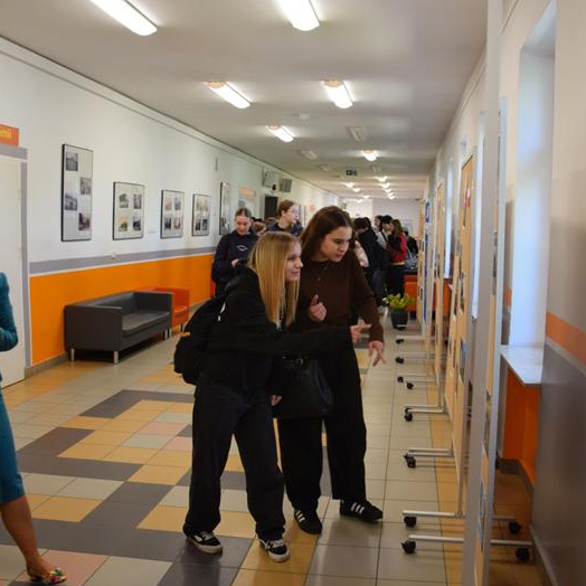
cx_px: 337
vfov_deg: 47.2
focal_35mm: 35
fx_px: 670
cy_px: 290
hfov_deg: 47.1
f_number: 4
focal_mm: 18
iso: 640
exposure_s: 1/60
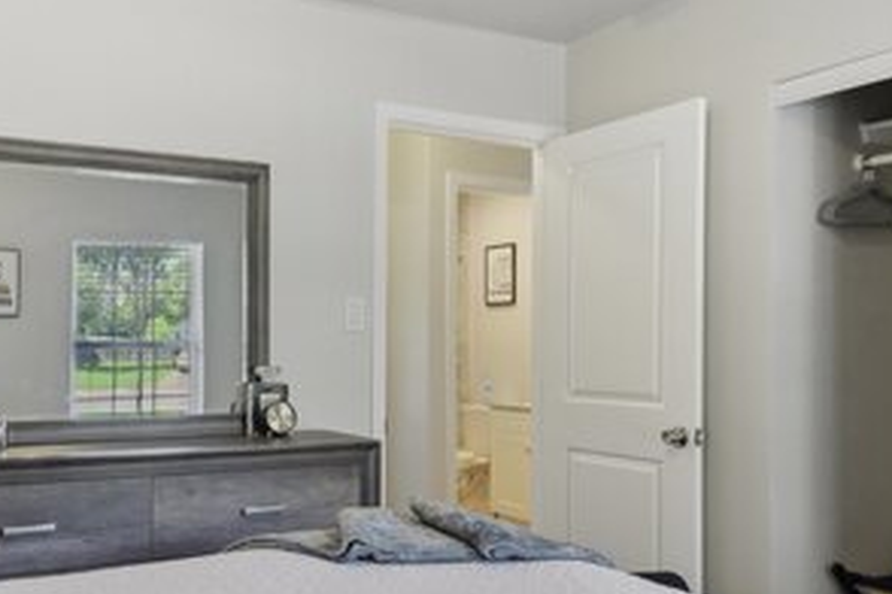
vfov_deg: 35.9
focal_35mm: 37
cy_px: 347
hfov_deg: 51.5
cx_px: 349
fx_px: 917
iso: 1000
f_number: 8
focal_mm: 17
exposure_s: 1/20
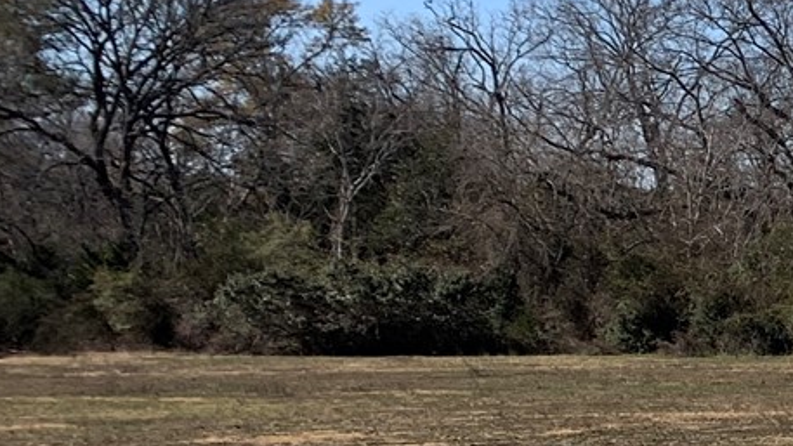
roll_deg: -0.5
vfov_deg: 9.5
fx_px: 2670
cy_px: 453
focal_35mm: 127
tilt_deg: -4.7
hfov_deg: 14.0
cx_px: 1629
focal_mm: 4.25
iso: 25
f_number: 1.8
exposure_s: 1/2364
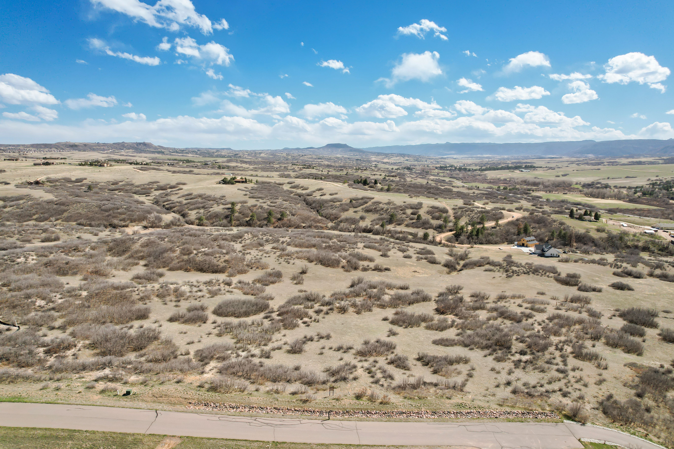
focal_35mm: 22
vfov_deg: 57.2
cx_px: 337
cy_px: 224
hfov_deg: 78.6
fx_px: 412
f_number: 2.8
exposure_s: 1/2500
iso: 140
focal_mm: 8.38
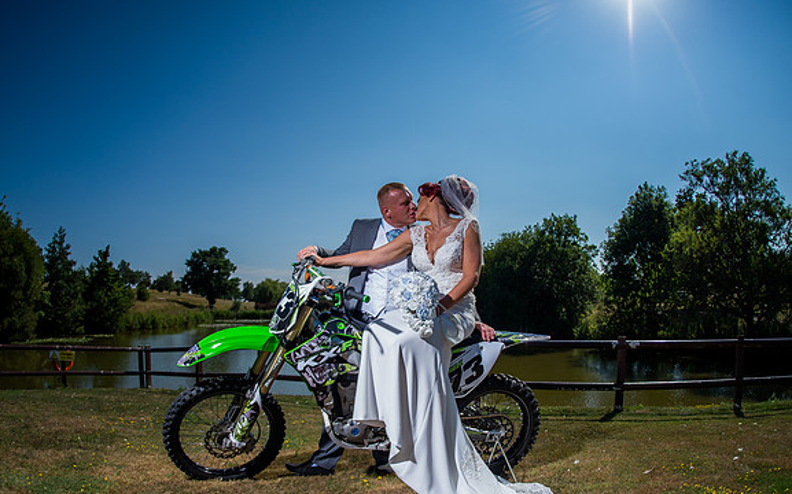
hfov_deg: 88.0
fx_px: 410
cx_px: 405
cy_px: 309
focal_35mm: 19
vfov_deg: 61.3
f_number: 2.8
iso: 160
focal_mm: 15
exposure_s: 1/6400
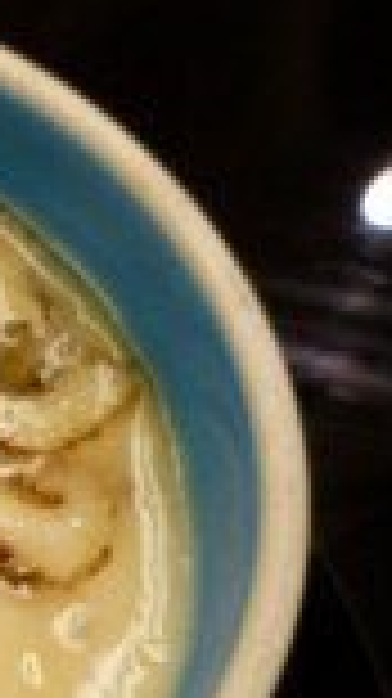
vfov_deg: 26.8
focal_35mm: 76
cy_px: 639
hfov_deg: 13.9
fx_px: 1407
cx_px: -342
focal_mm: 4.3
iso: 400
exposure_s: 1/50
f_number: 3.3
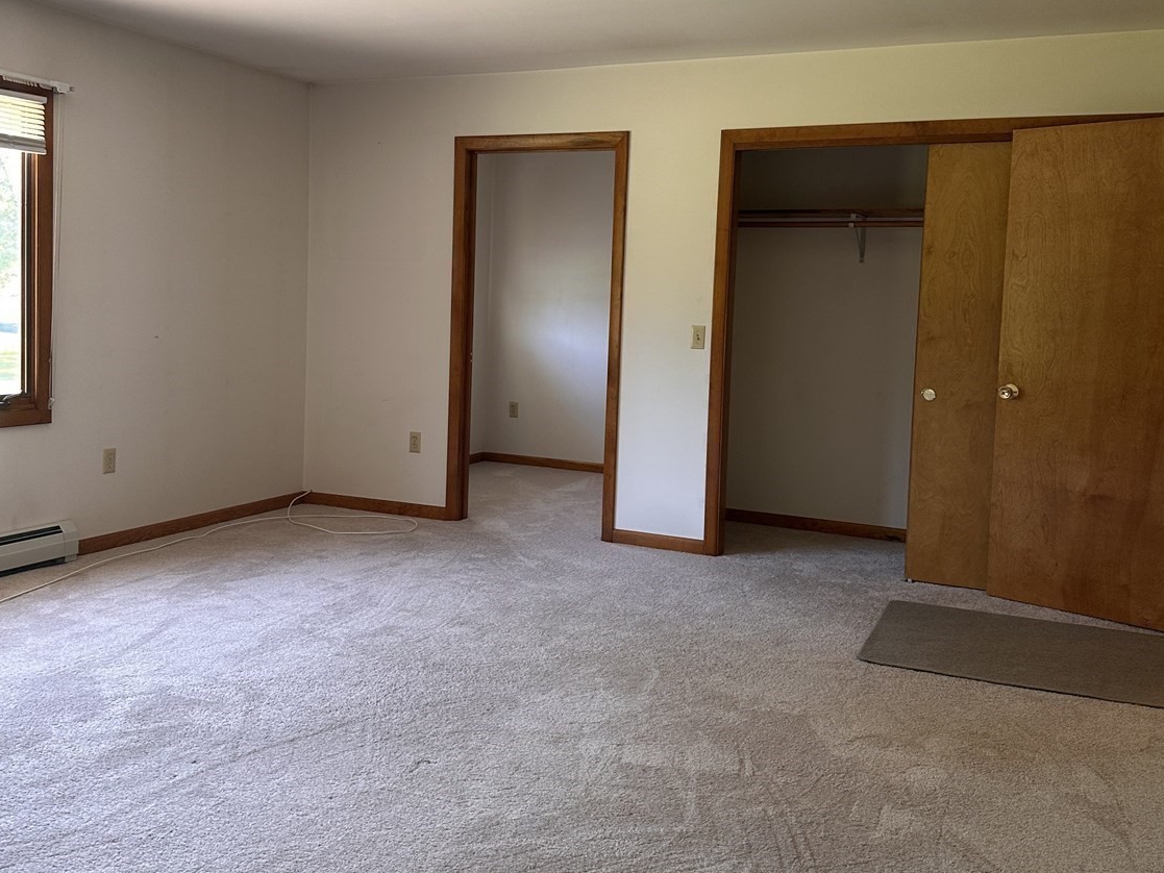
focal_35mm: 33
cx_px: 586
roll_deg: -2.2
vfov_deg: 42.9
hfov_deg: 55.3
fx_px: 1110
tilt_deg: -5.7
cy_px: 376
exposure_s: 1/60
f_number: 1.78
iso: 160
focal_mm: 6.86
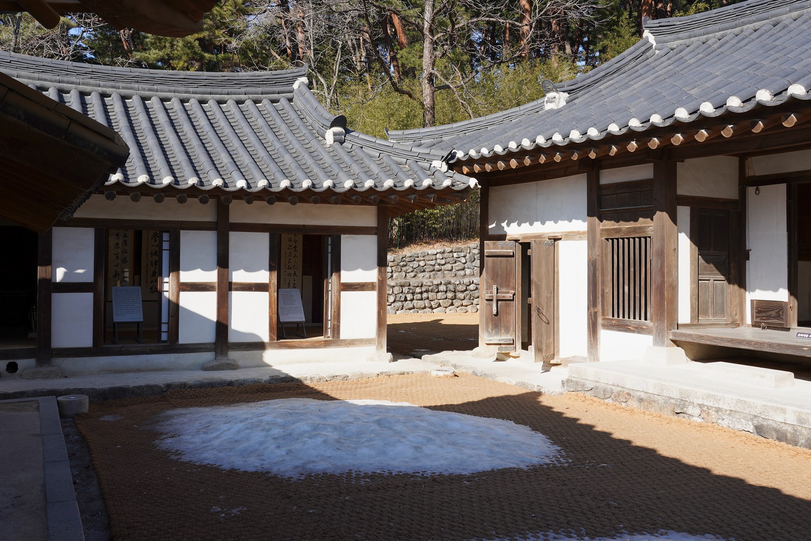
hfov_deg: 57.1
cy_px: 242
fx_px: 743
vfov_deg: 39.9
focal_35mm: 33
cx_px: 359
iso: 100
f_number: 10
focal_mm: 28
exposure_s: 1/100
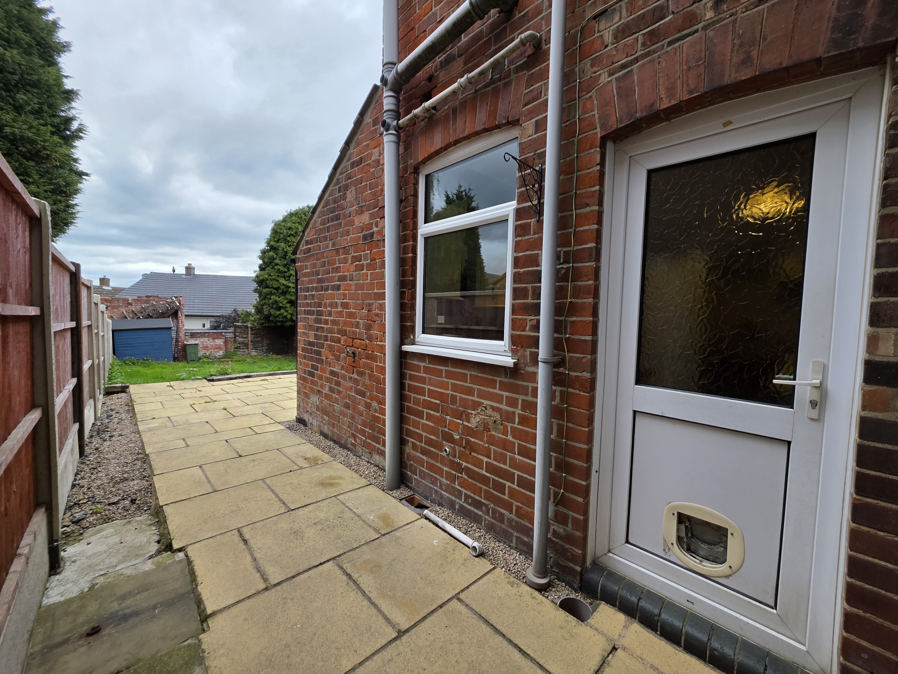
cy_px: 337
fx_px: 337
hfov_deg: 106.2
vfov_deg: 89.9
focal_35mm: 13
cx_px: 449
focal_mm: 2.2
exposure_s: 1/100
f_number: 1.9
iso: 25
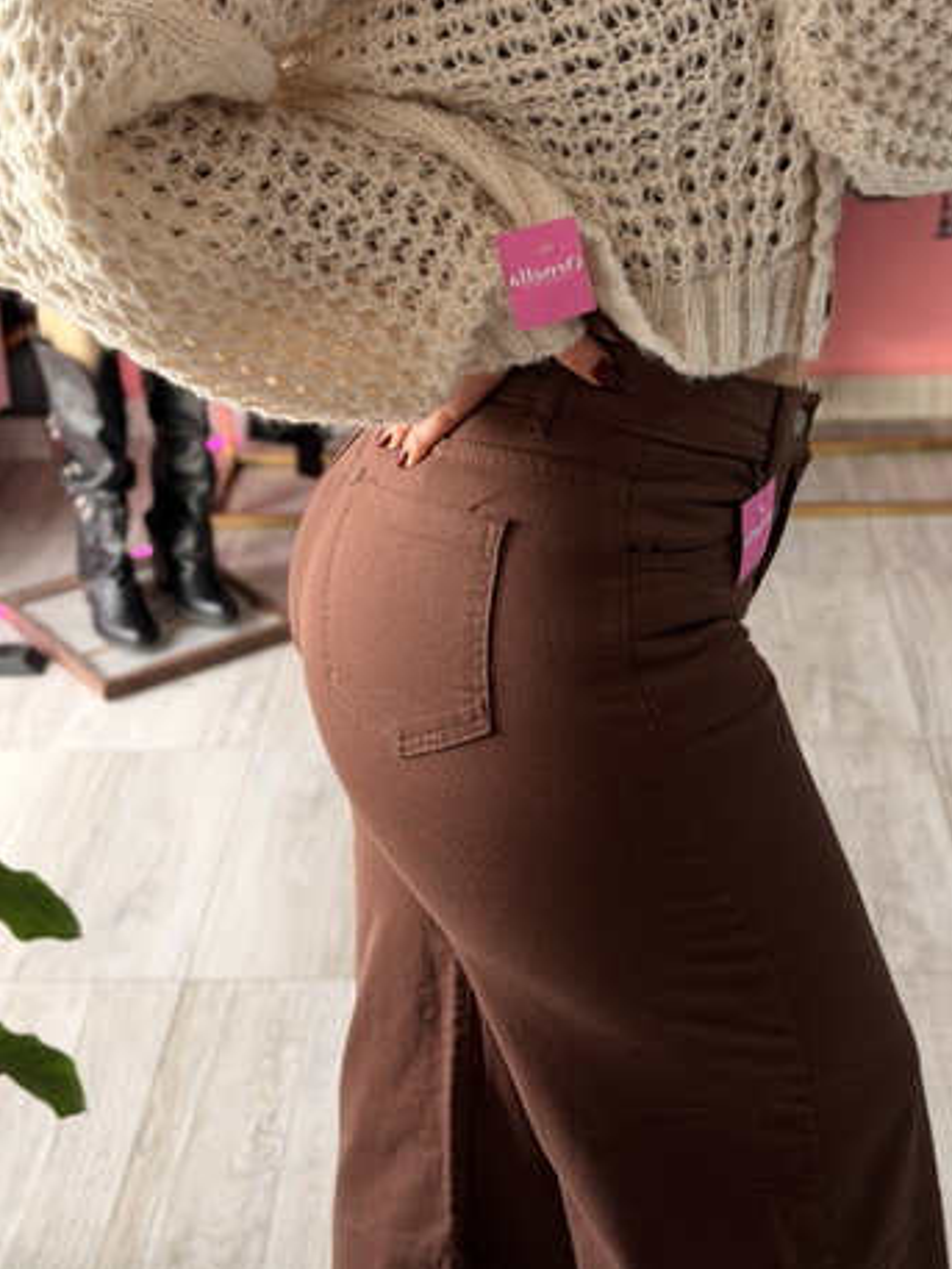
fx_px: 2053
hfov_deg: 26.1
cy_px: 715
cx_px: 530
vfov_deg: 34.3
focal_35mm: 56
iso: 100
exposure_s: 1/65
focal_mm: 6.76
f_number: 1.78
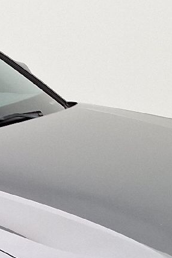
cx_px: -212
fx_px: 767
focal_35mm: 107
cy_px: 339
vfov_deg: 17.8
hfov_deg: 11.1
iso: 50
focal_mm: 5.54
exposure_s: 1/100
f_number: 1.8
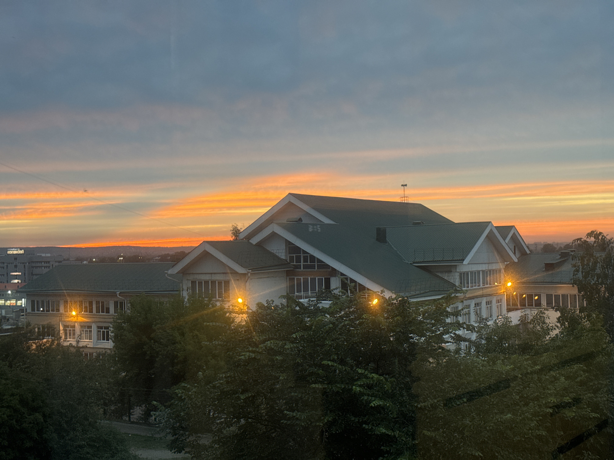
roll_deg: +4.1
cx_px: 307
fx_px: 851
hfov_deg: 39.7
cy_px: 230
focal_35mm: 48
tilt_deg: -1.2
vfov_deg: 30.3
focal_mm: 6.76
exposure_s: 1/50
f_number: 1.78
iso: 250
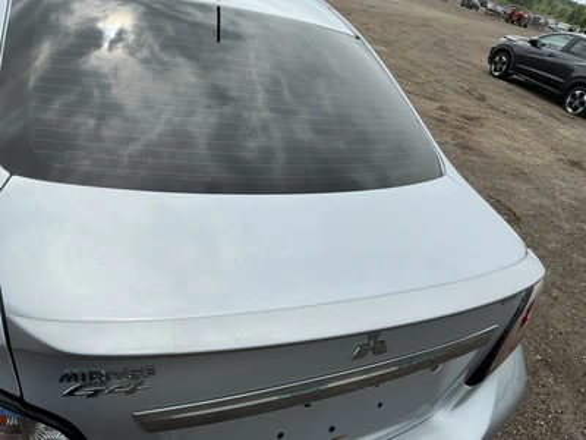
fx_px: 474
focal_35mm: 28
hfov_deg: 63.4
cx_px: 293
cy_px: 220
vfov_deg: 49.7
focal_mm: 3
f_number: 1.8
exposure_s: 1/3125
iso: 25
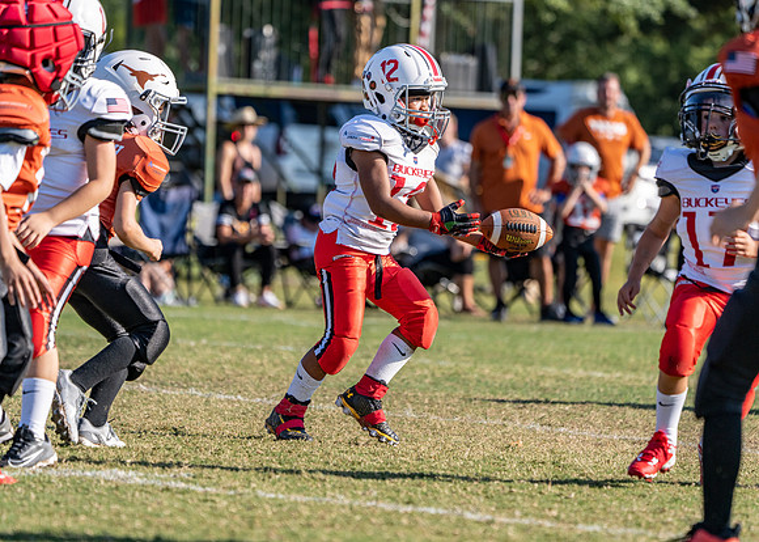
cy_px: 271
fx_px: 6120
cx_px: 380
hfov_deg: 7.1
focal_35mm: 284
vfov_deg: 5.1
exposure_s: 1/1250
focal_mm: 271
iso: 320
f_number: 5.6
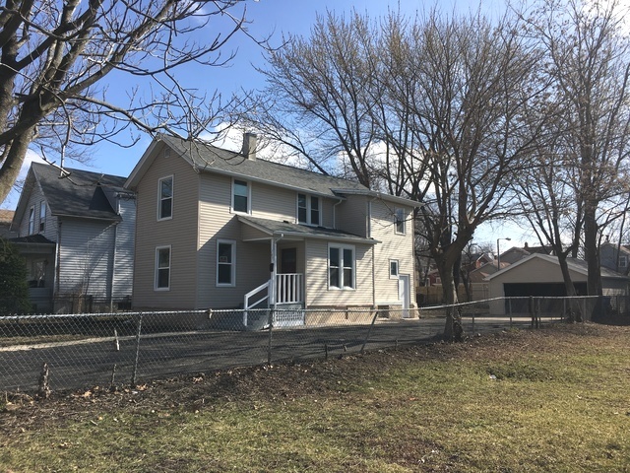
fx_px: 528
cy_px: 236
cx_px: 315
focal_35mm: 29
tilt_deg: +6.6
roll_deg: -0.3
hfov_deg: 61.7
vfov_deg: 48.2
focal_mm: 4.15
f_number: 2.2
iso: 25
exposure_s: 1/1603
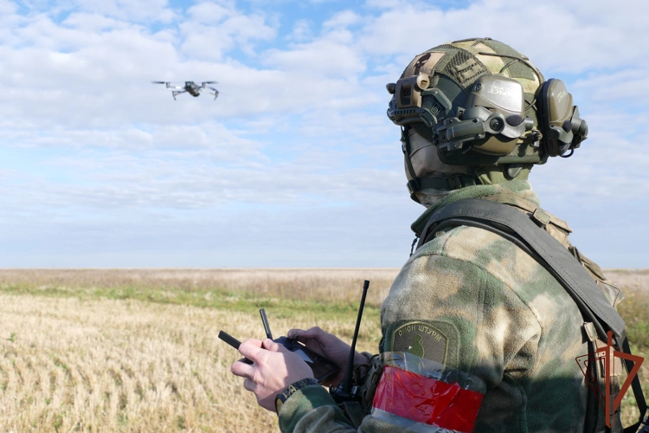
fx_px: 595
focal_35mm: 33
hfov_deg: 57.2
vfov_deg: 40.0
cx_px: 324
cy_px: 216
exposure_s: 1/2000
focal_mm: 12.12
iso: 125
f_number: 3.2
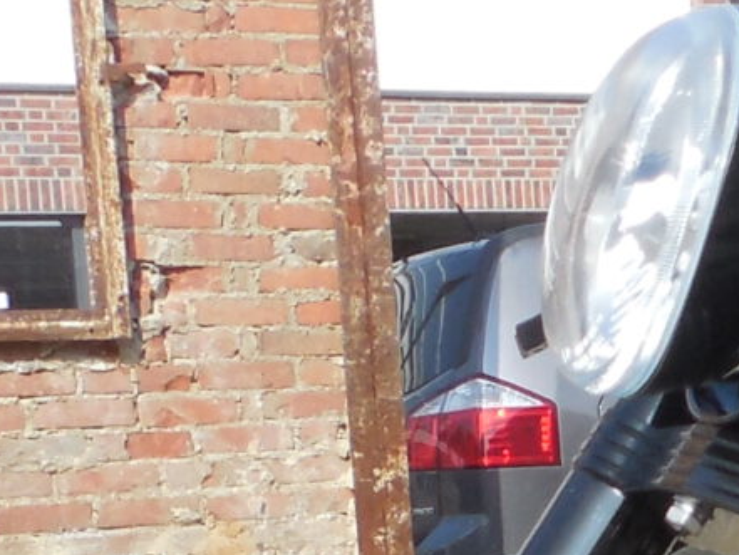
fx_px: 3096
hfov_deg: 12.6
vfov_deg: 10.0
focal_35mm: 145
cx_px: 1240
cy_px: 738
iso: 125
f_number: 3.3
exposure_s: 1/640
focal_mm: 4.5
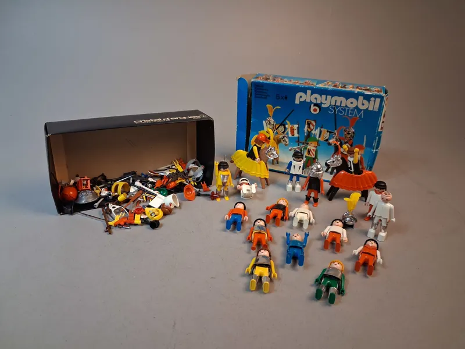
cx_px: 232
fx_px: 363
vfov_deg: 51.4
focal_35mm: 27
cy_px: 174
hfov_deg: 65.3
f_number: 1.8
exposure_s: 1/50
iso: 320
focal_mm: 4
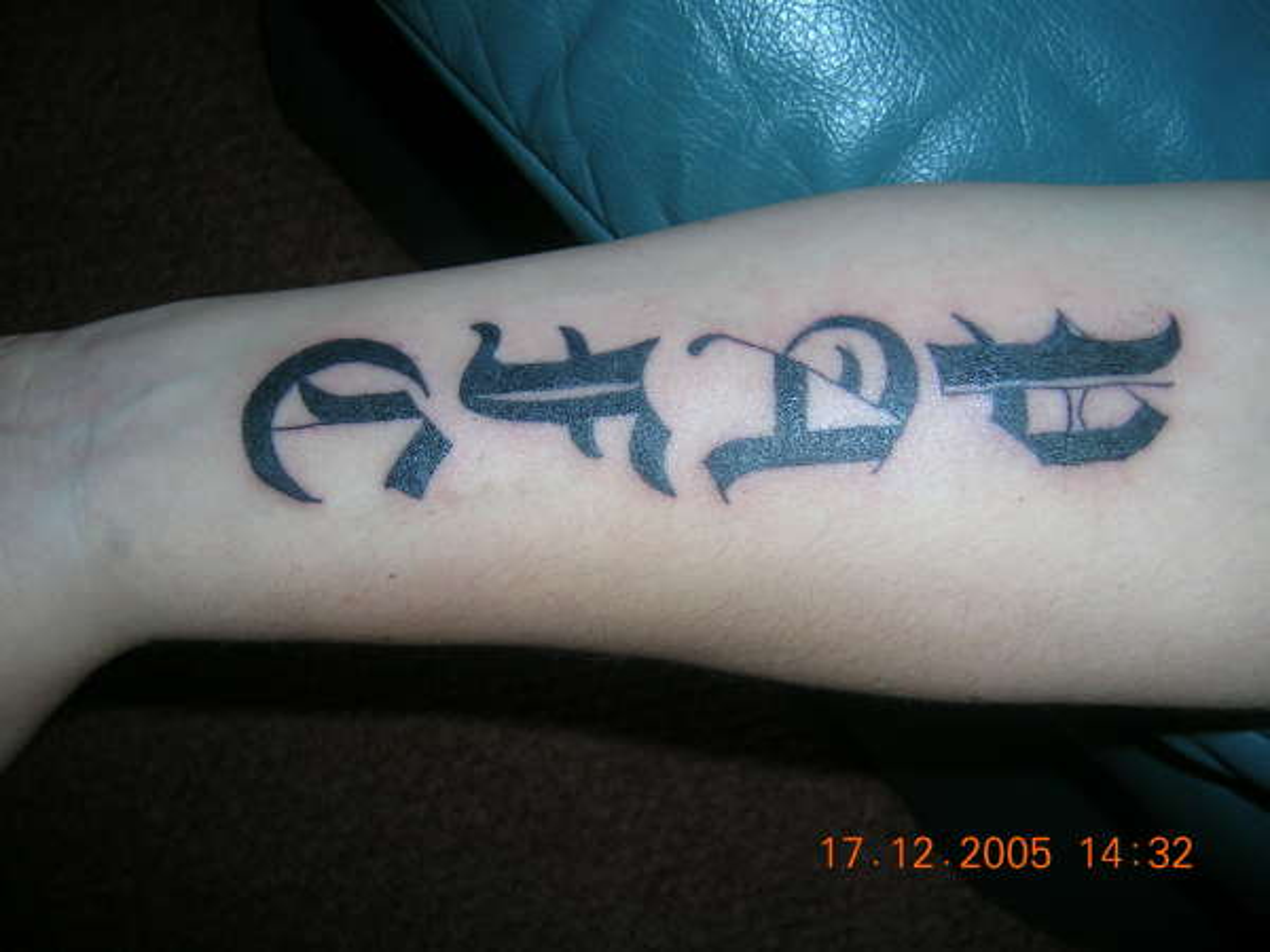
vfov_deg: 40.7
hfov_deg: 52.6
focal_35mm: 35
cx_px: 635
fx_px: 1284
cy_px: 476
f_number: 2.8
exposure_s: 1/60.1
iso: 50
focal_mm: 5.4
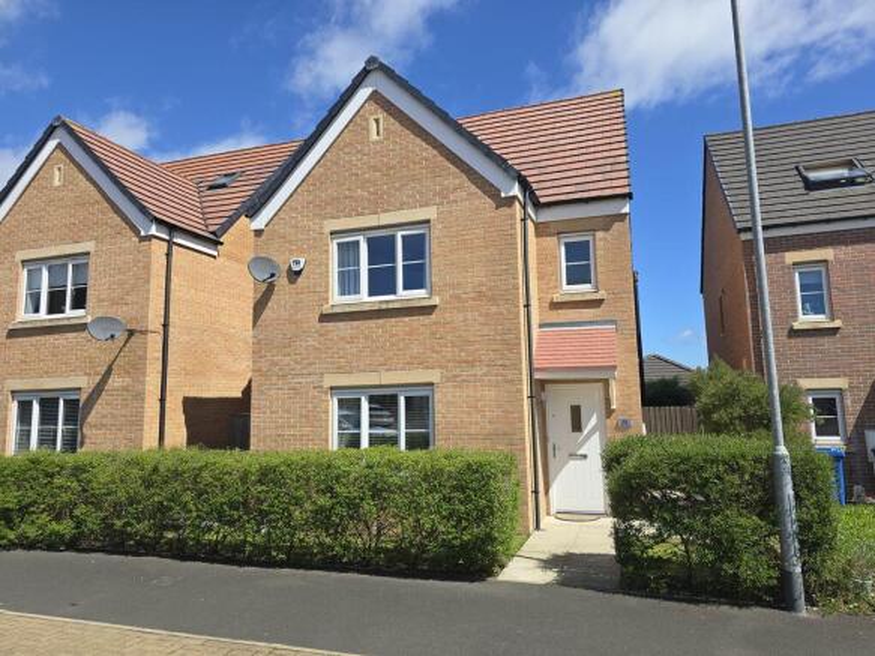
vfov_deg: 58.9
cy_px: 328
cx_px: 438
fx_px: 581
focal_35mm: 23
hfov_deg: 73.9
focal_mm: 6.3
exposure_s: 1/756
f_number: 1.7
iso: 12
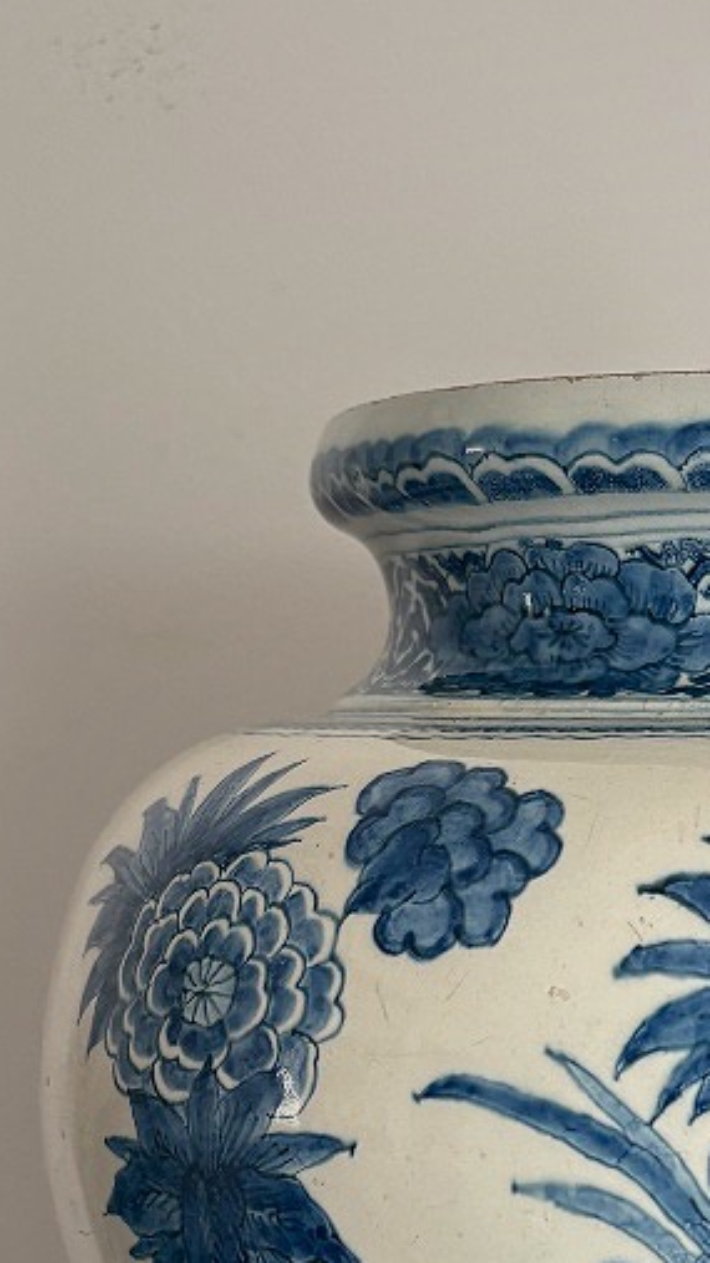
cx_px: 852
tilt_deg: -8.2
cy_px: 1089
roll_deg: -1.6
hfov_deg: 17.2
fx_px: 2244
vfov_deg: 30.3
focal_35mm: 67
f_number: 1.6
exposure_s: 1/121
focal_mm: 5.96
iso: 80
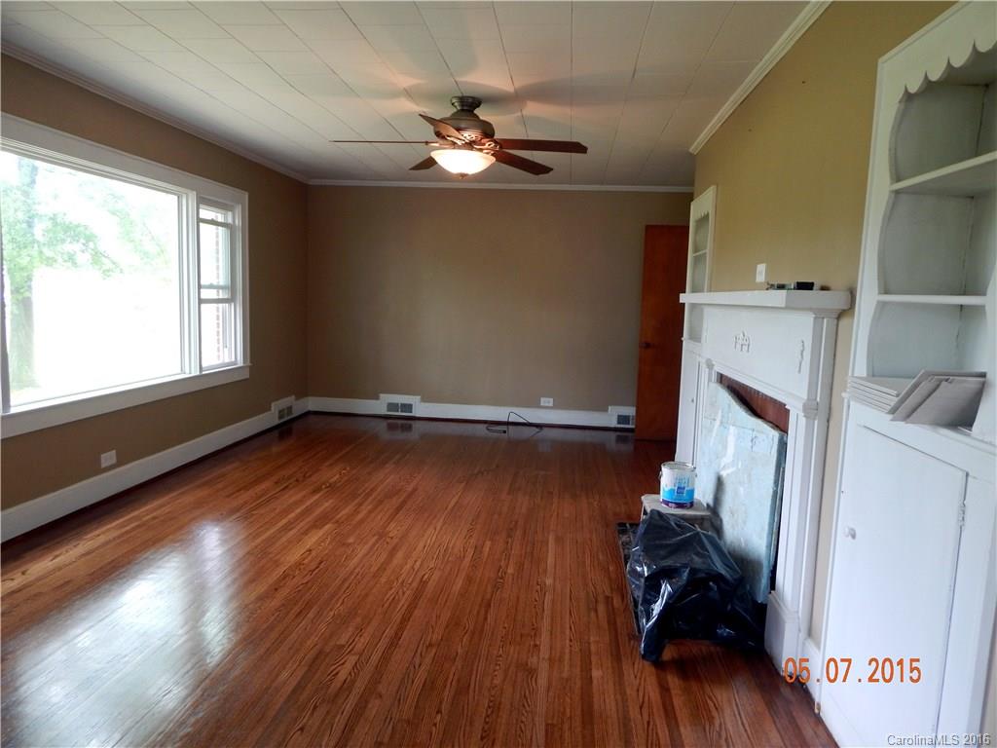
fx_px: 634
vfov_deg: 61.1
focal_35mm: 22
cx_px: 498
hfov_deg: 76.4
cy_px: 374
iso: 180
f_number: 3
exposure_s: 1/30
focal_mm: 4
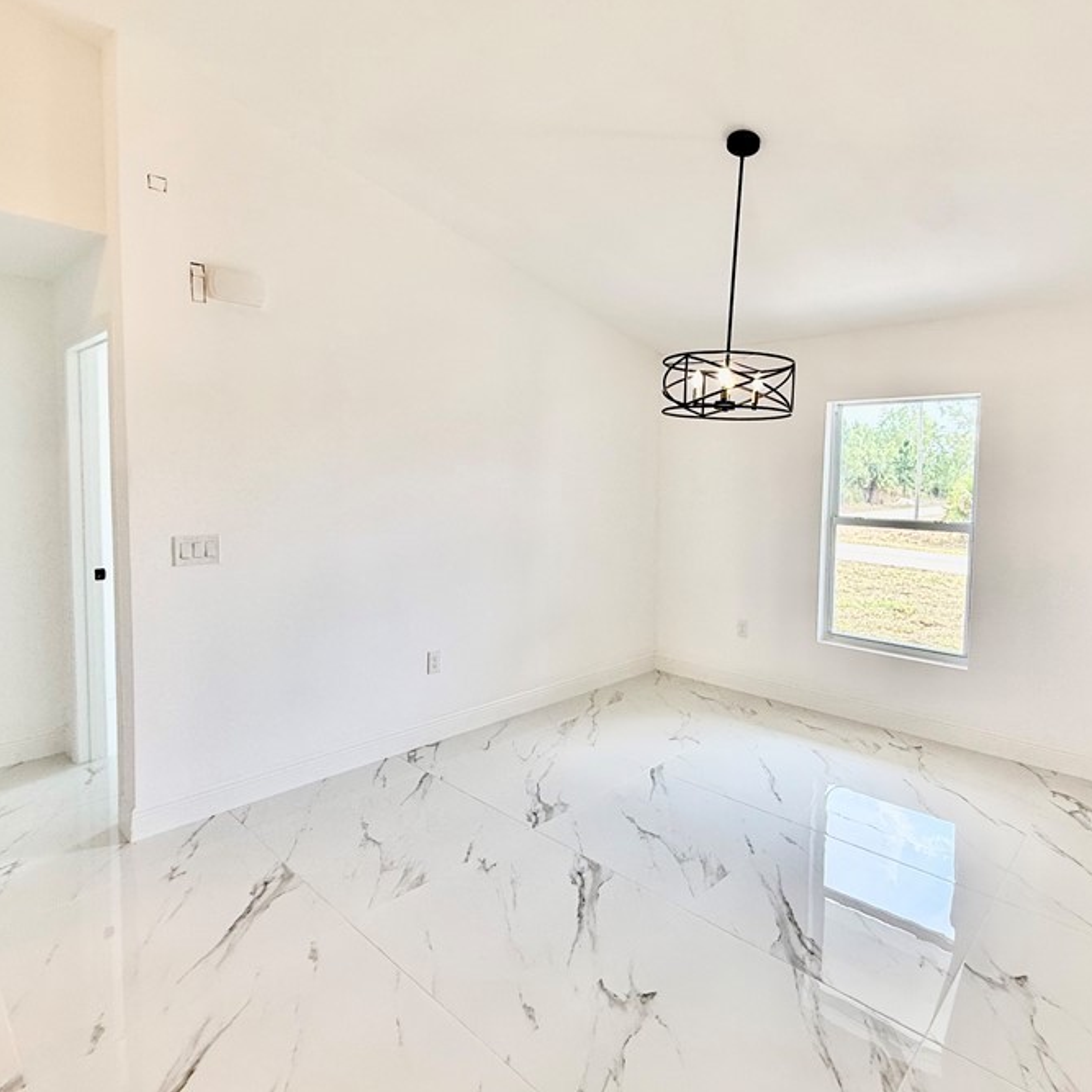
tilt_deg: -3.2
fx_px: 678
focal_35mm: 19
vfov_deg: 77.6
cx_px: 640
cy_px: 517
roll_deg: -1.7
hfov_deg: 77.0
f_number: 2.2
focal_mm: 2.22
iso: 64
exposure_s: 1/203
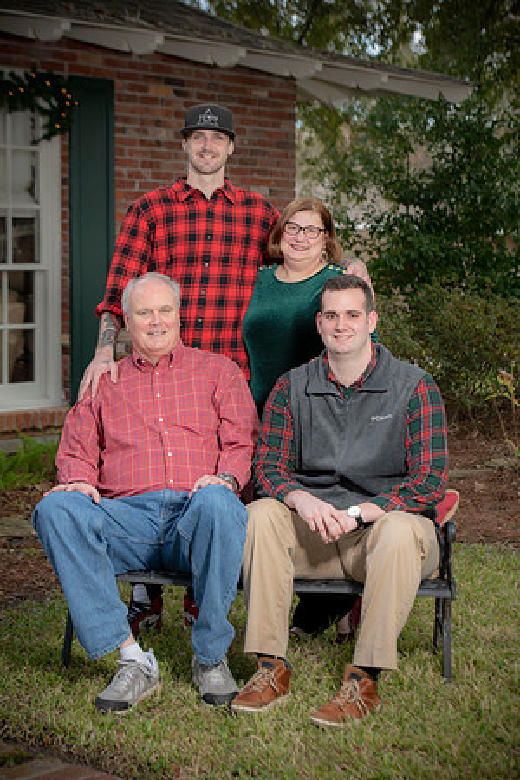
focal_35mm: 85
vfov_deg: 23.9
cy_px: 390
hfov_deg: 16.1
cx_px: 260
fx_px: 1842
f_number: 5
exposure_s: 1/200
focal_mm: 85
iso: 320
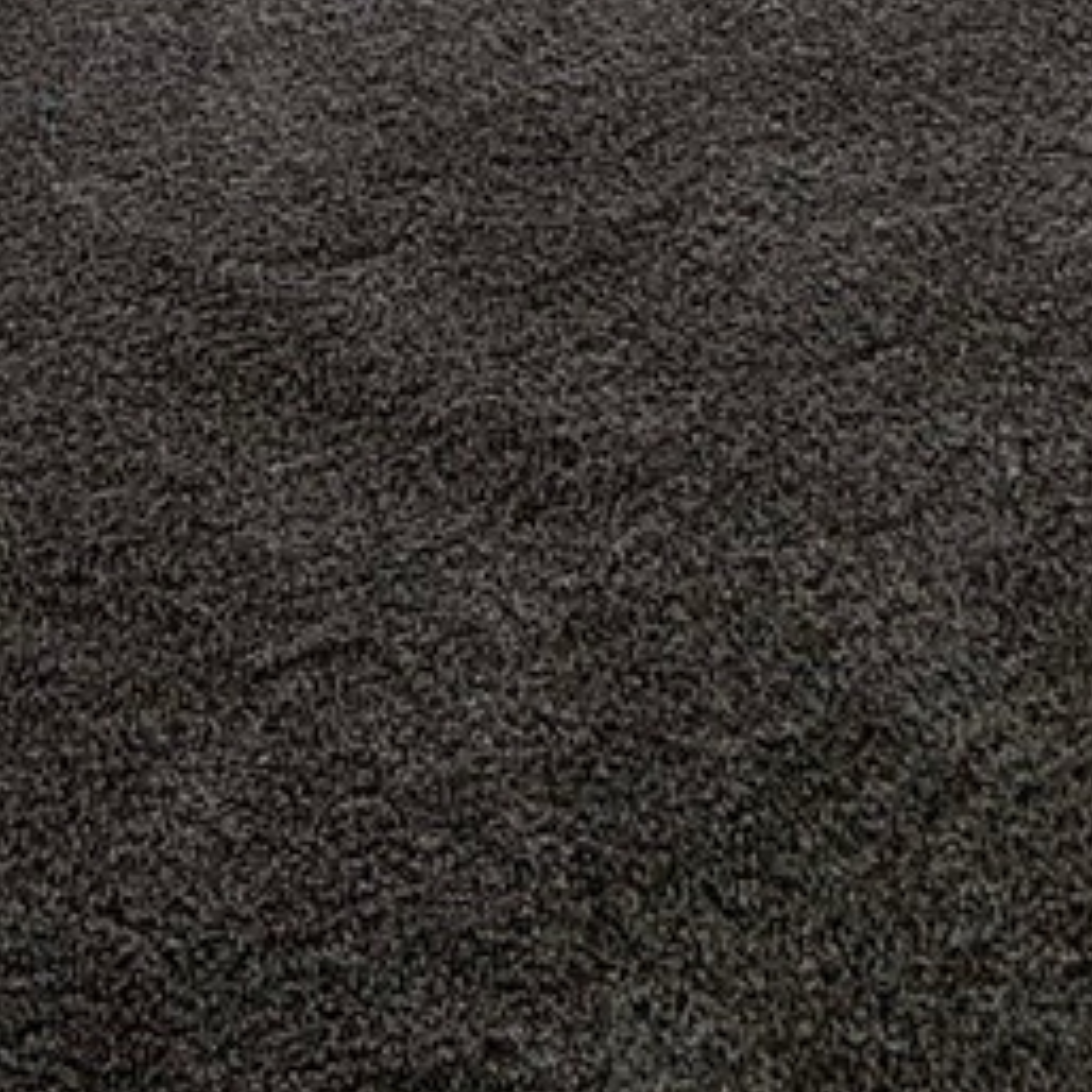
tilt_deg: -8.8
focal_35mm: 74
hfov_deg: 22.8
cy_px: -1627
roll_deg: +0.2
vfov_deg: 14.2
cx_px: 102
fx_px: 2641
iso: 40
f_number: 2.2
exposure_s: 1/403
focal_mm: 2.22
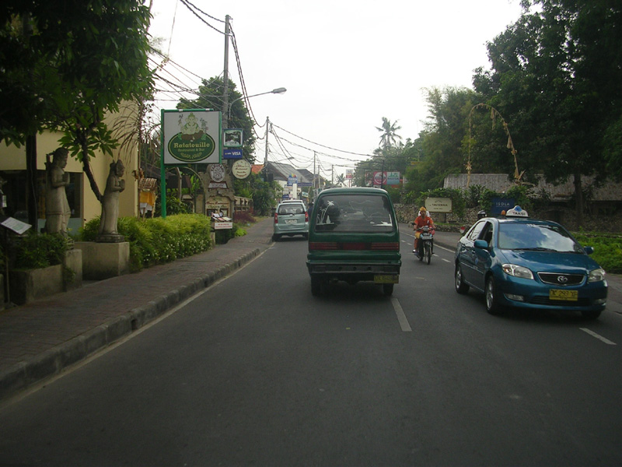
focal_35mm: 38
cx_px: 311
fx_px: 683
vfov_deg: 37.7
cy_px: 234
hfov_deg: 49.0
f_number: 2.8
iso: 50
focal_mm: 5.8
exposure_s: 1/264
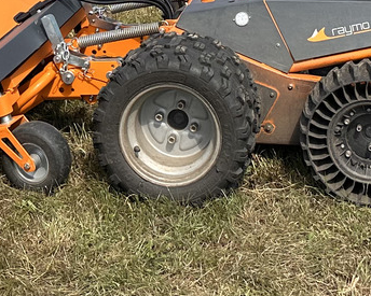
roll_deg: +0.6
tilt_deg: -3.8
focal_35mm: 109
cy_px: -205
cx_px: 228
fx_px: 1196
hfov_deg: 17.6
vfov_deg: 13.0
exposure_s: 1/3861
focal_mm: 6.86
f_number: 1.78
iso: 80
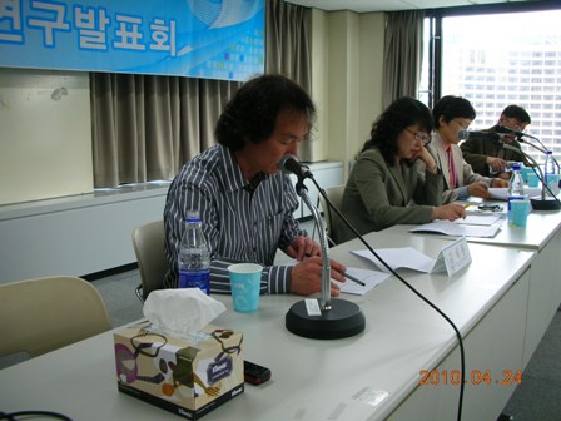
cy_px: 210
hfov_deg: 52.6
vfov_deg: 40.7
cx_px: 280
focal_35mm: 35
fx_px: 567
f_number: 3
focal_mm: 5.8
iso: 50
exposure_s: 1/28.1
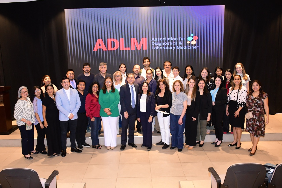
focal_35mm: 36
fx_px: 282
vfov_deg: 36.9
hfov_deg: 53.1
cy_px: 94
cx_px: 141
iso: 2500
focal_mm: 24
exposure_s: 1/160
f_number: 4
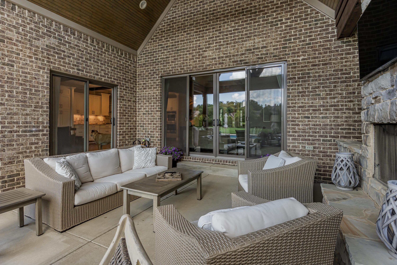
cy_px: 132
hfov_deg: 93.3
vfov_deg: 70.4
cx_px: 198
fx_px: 187
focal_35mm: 17
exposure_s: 1/100
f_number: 8
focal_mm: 17
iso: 500
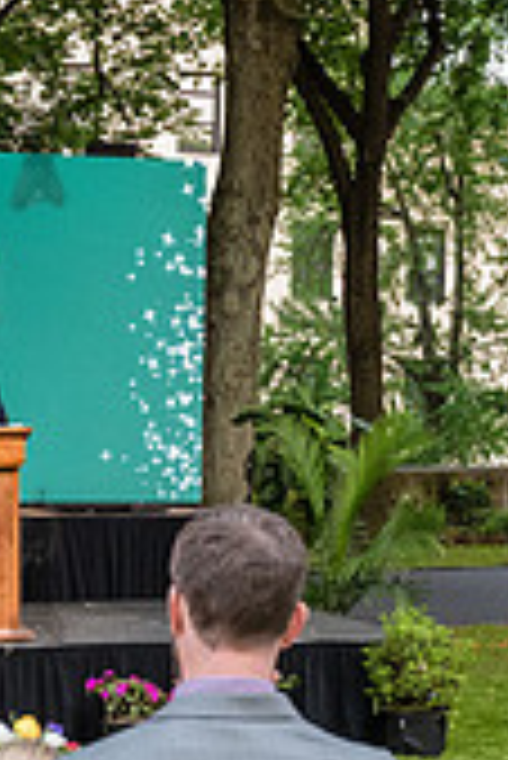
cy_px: 564
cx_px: 36
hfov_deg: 14.6
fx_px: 1964
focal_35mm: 93
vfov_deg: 21.7
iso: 2000
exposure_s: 1/250
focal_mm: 27
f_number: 3.5
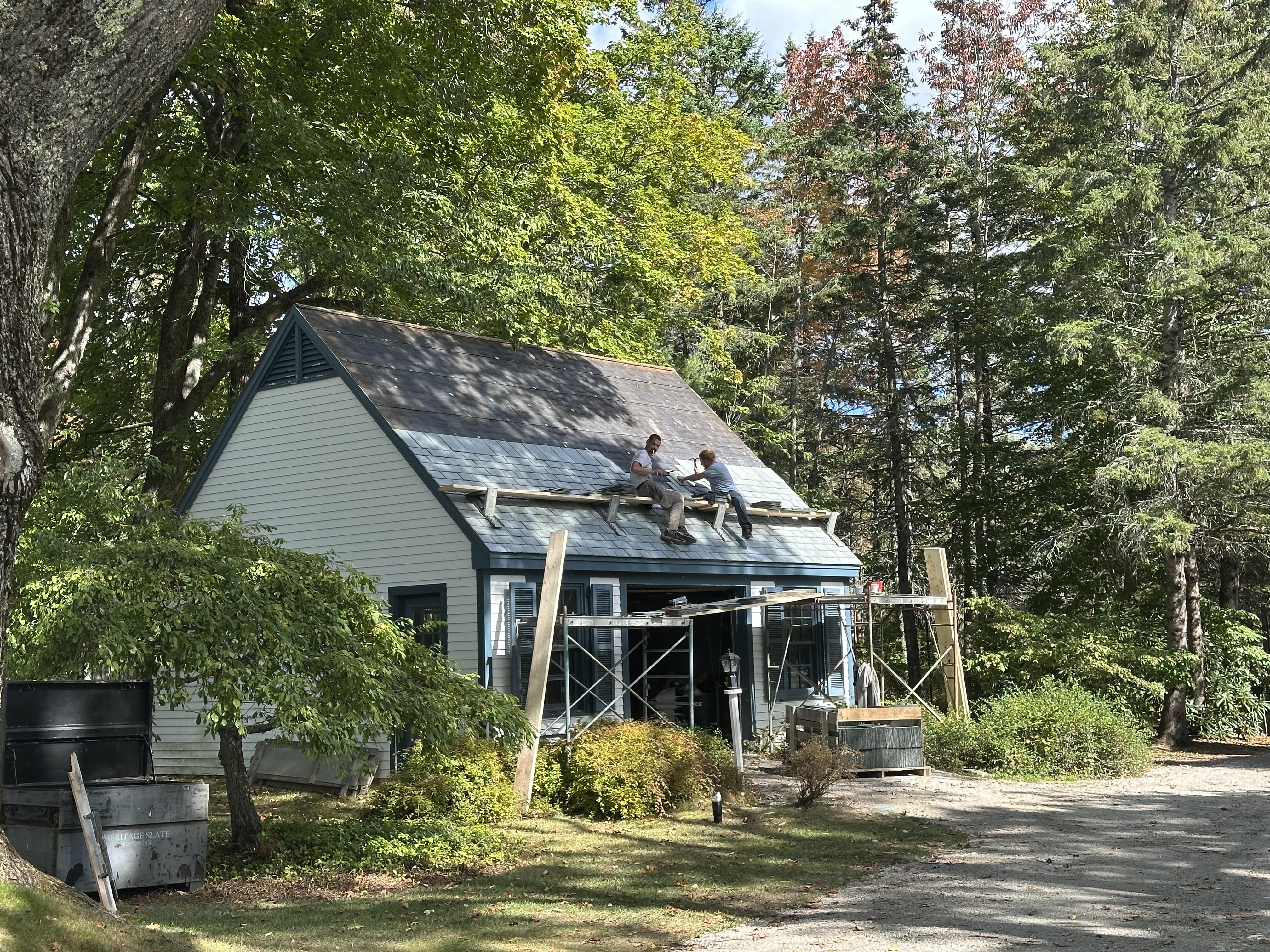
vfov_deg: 30.3
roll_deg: +0.6
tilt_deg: +6.0
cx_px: 635
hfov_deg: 39.7
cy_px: 476
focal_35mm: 48
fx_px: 1761
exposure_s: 1/953
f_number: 1.78
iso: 64
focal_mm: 6.86
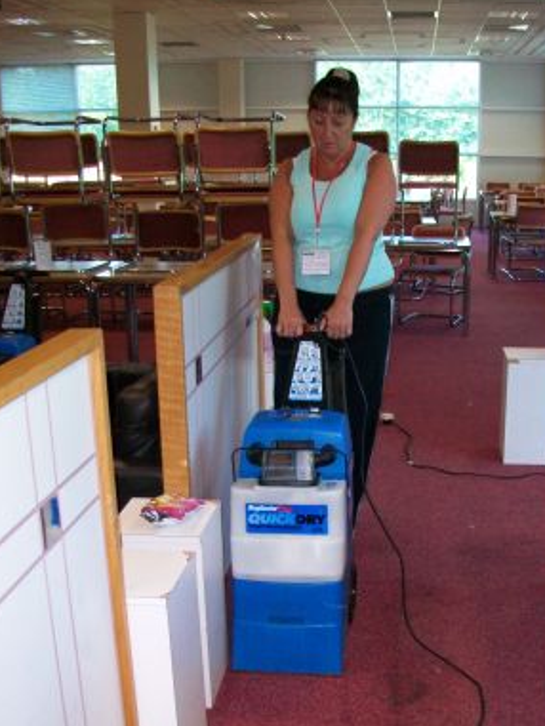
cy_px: 406
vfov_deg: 43.8
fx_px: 902
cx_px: 353
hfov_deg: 33.4
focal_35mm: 43
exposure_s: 1/60
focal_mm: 5.7
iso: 160
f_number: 2.8
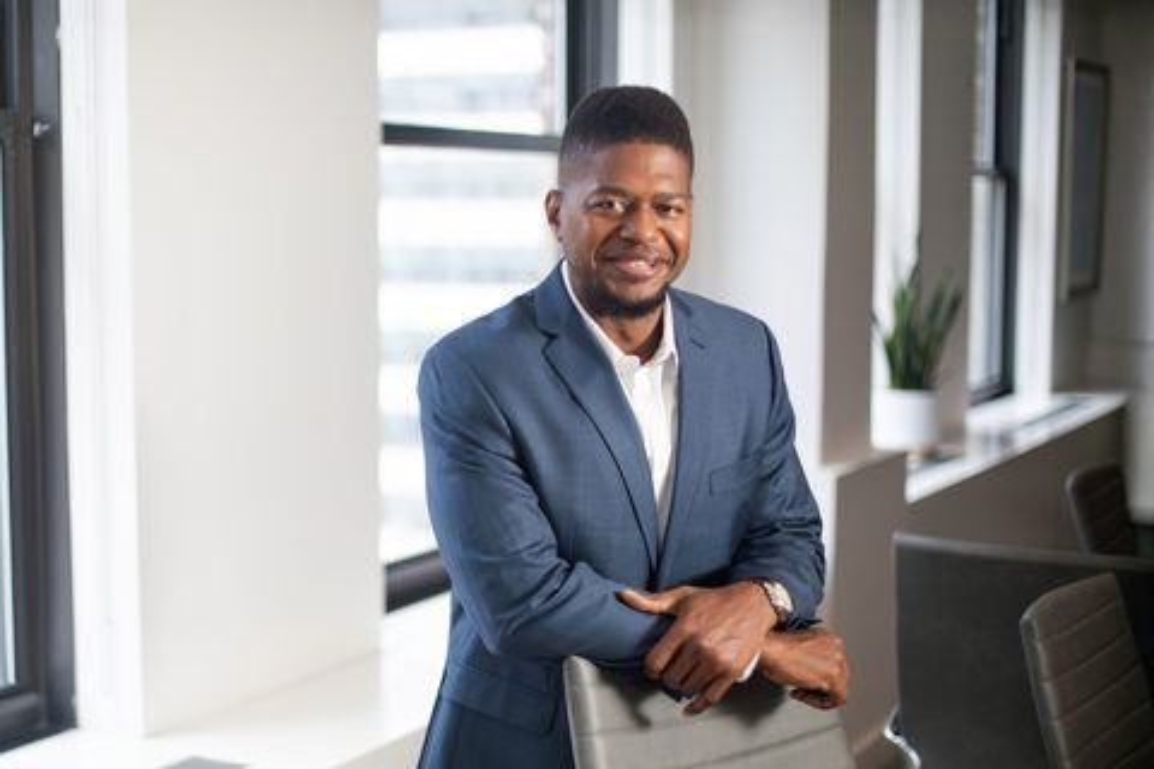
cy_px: 384
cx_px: 577
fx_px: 1603
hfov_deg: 39.6
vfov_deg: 27.0
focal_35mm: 50
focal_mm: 50
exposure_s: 1/180
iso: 100
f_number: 1.4
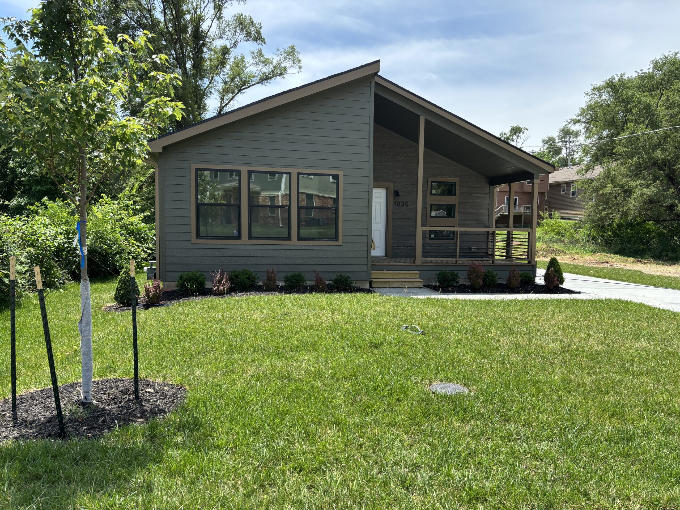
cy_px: 255
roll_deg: -0.5
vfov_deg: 53.1
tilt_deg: -3.3
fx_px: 511
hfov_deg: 67.3
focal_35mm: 26
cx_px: 340
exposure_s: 1/1295
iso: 50
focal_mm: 5.96
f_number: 1.6
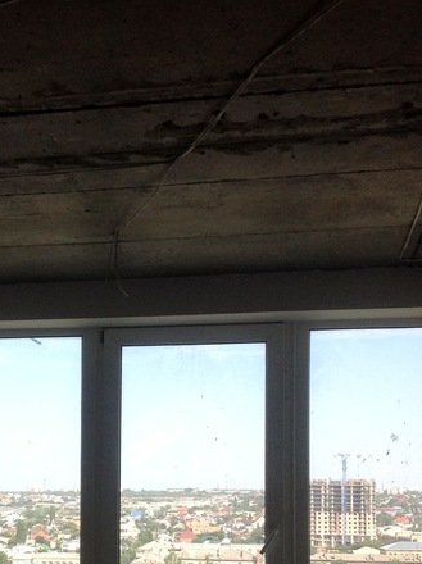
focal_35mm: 66
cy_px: 449
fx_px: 1075
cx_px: 81
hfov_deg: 21.9
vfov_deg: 28.8
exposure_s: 1/549
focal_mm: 4.28
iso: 50
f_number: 2.4
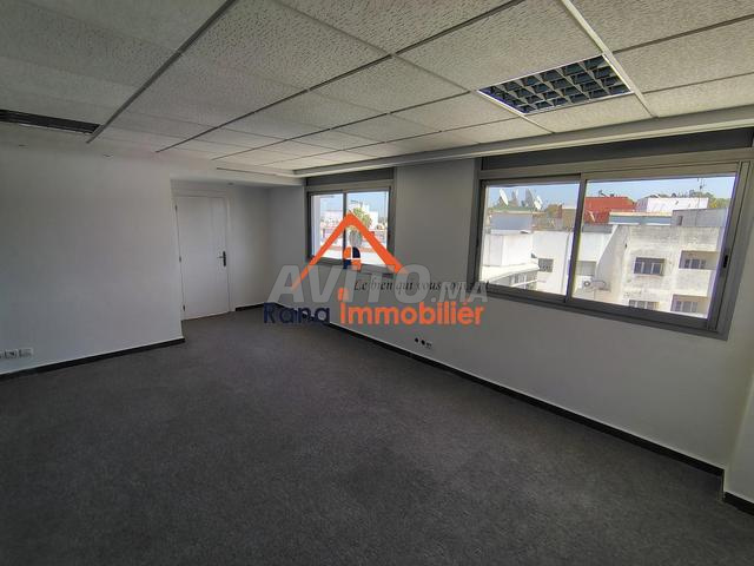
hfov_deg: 94.5
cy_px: 283
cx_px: 377
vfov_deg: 78.1
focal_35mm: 16
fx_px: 349
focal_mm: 2.13
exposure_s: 1/238
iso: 100
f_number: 2.2
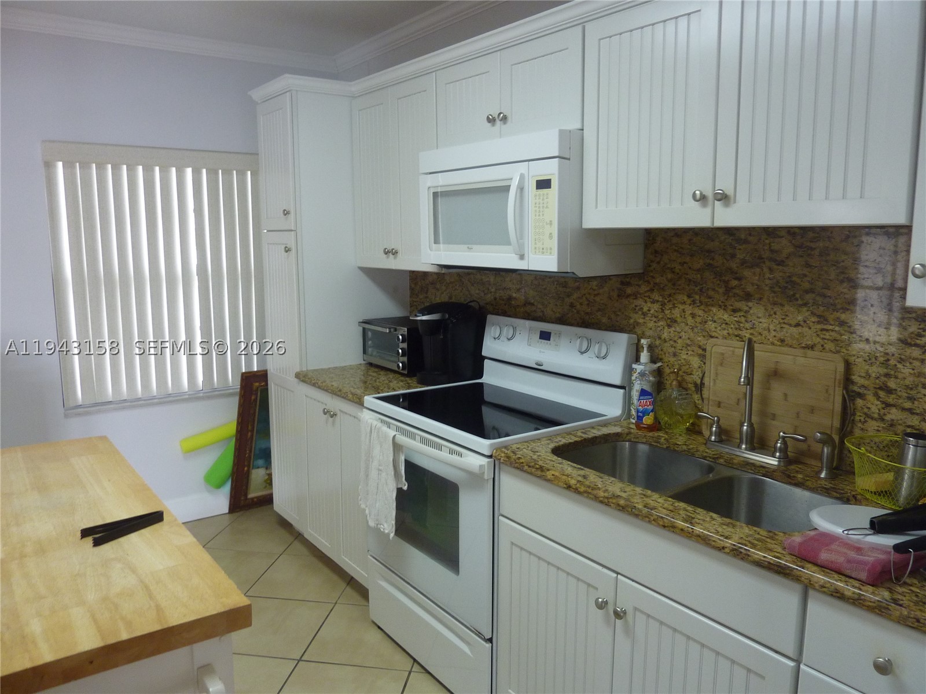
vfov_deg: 54.9
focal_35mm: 25
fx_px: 669
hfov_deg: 69.4
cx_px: 463
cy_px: 347
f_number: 3.3
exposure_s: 1/30
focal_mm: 4.1
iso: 200
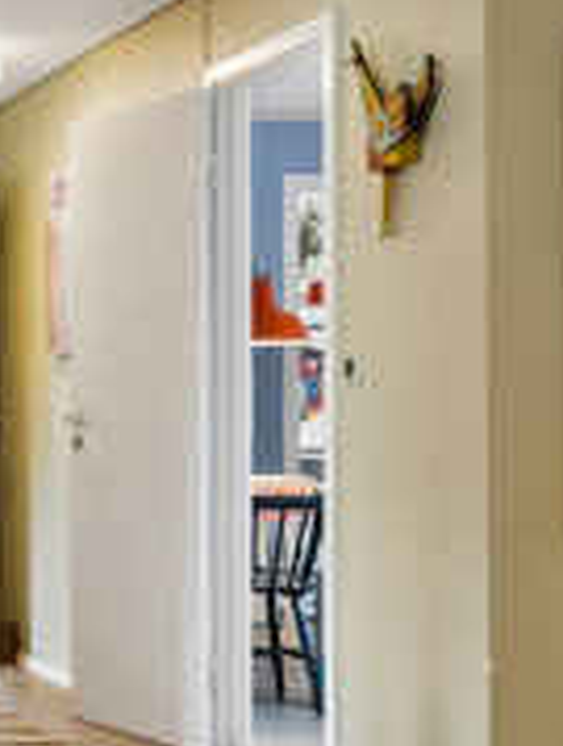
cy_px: 398
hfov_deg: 14.2
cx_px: -517
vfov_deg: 21.7
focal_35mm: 90
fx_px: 1945
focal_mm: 14
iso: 200
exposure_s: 1/8
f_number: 8
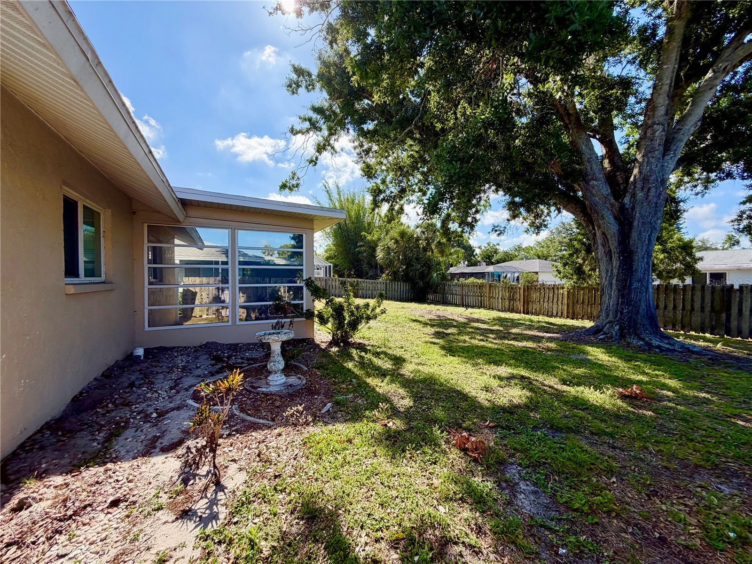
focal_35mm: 14
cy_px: 282
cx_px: 376
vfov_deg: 85.7
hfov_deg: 102.1
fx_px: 304
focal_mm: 2.22
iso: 40
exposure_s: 1/672
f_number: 2.2
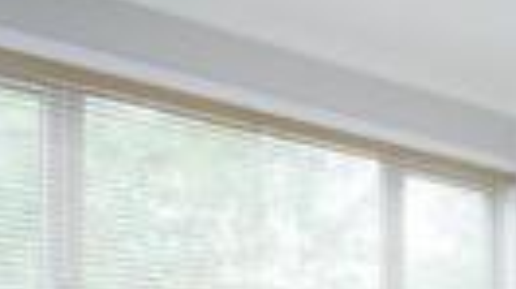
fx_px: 875
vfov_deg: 17.2
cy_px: 416
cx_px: 766
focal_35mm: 64
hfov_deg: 25.3
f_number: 7.1
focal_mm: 17
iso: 320
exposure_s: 1/30
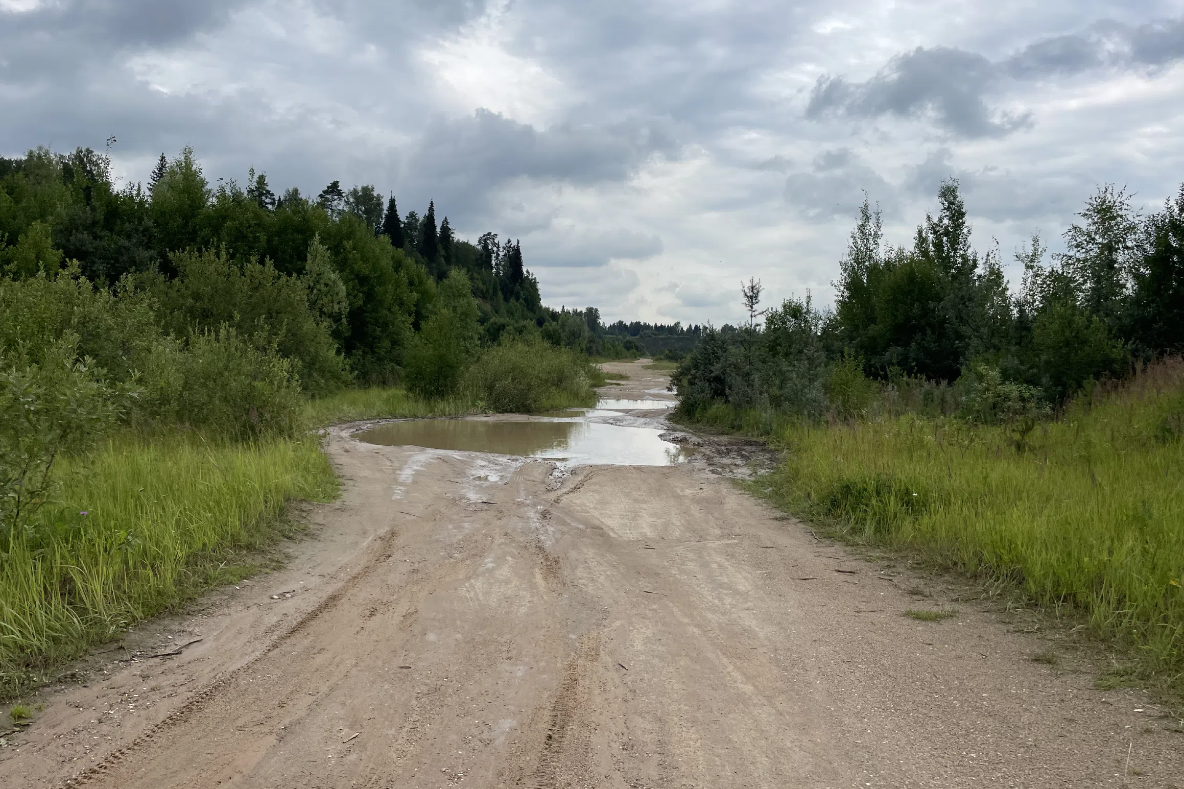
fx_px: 921
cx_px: 581
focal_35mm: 28
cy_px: 397
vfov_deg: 46.4
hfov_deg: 65.5
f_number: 1.6
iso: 32
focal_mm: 4.2
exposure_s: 1/2092
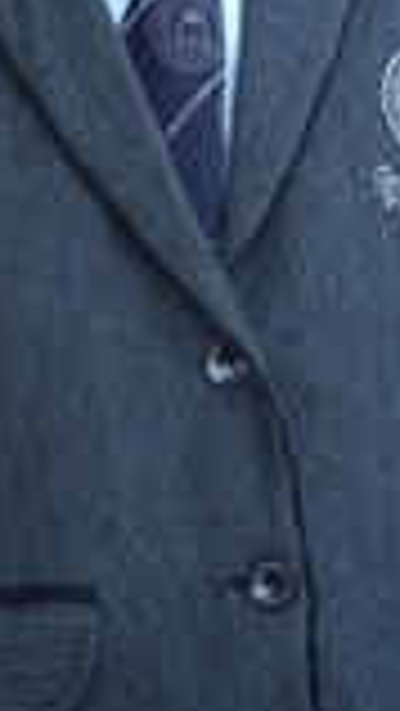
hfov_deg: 8.5
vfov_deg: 14.4
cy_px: -194
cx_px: 151
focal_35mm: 143
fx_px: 2694
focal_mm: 48
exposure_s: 1/125
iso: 400
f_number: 6.3
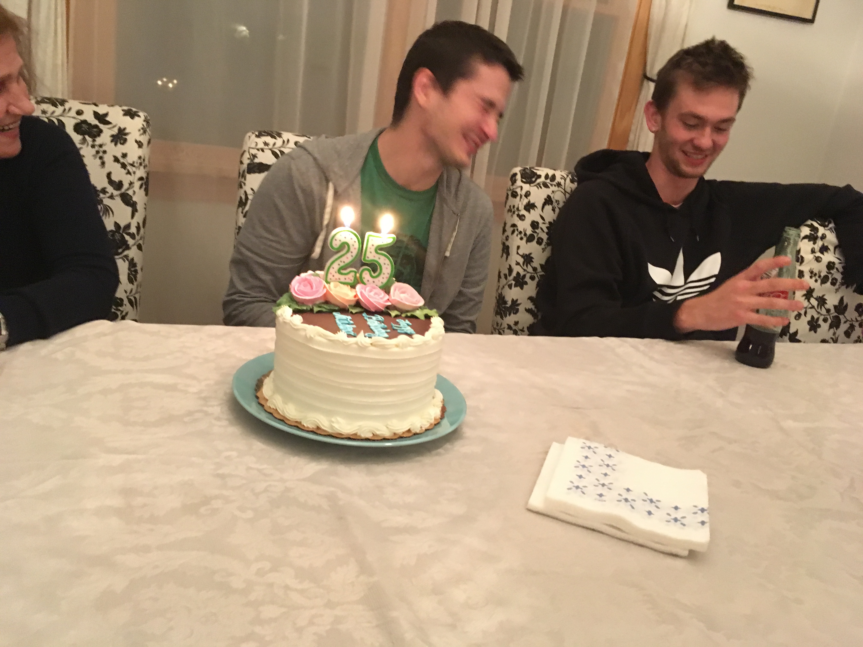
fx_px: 723
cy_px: 324
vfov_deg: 48.2
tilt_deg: -16.9
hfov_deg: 61.7
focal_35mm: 29
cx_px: 432
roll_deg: -9.2
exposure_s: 1/15
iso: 320
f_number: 2.2
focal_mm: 4.15
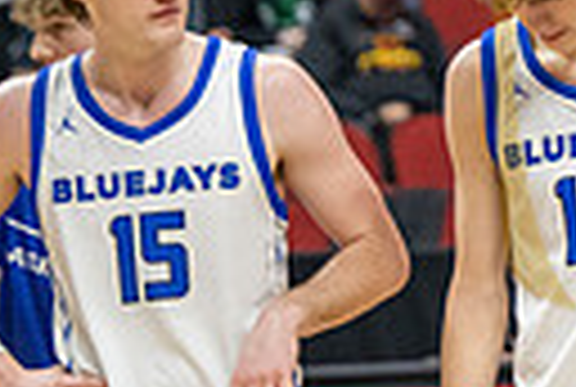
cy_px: 124
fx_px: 6672
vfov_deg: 3.3
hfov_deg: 4.9
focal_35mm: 416
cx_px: 873
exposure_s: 1/800
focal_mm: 92
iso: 2500
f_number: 2.8
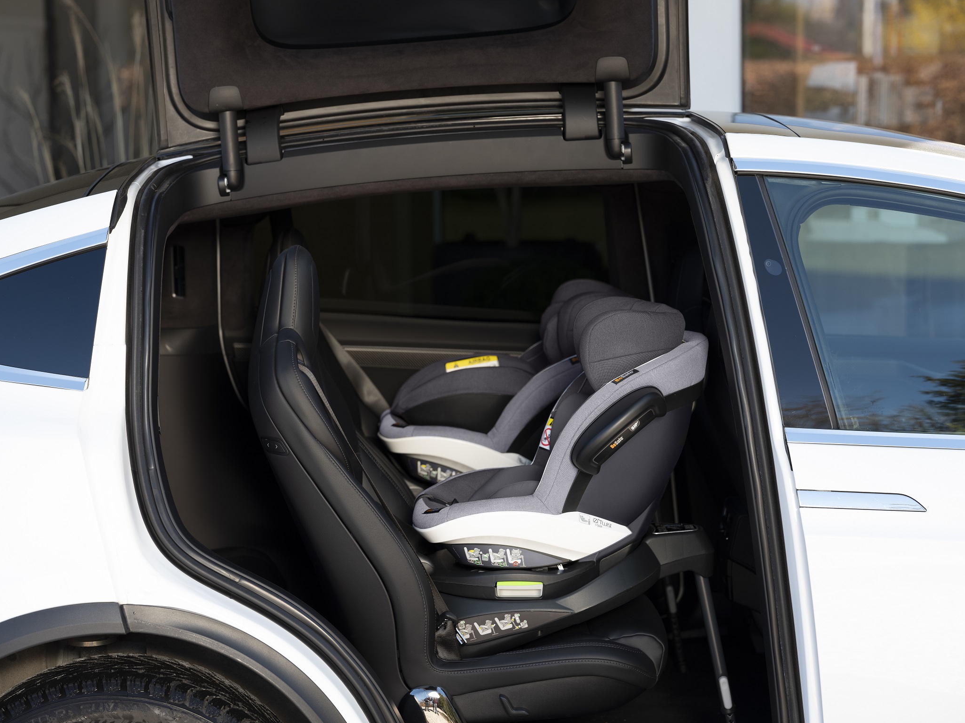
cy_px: 365
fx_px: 2453
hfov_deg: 22.3
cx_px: 487
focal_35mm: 88
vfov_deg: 16.8
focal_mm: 110
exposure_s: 1/160
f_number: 5
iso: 200
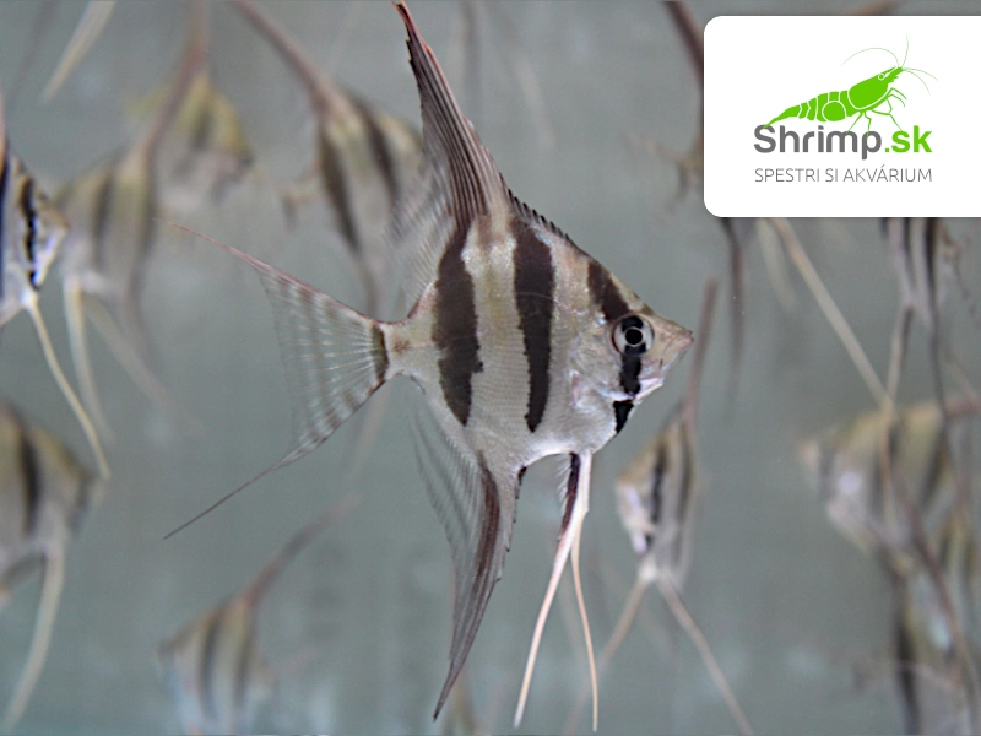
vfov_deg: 39.7
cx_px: 490
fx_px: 1020
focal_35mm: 36
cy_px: 368
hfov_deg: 51.4
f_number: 3.2
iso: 80
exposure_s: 1/40
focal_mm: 6
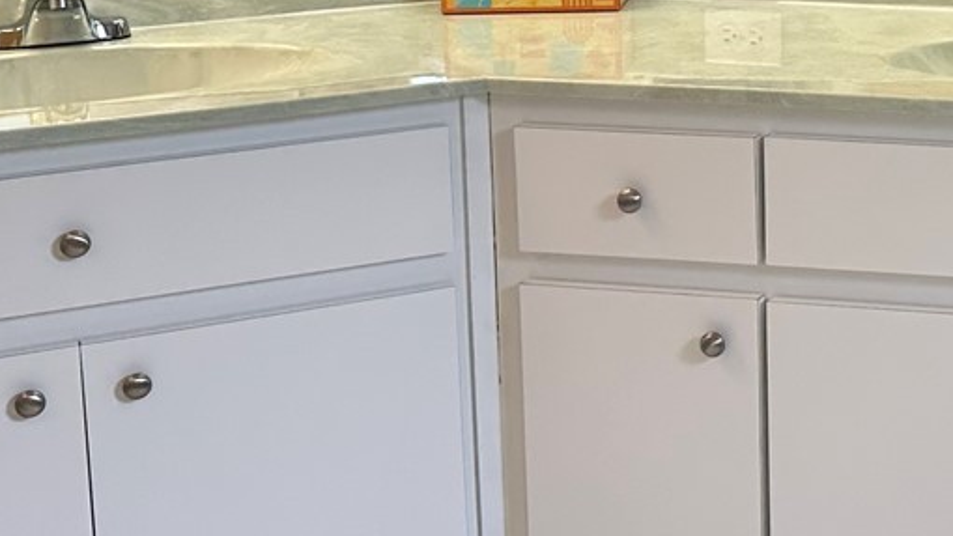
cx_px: 1196
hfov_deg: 23.3
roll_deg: +0.3
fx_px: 2072
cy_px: -106
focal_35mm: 82
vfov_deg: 14.3
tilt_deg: -8.1
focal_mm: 6.86
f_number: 1.78
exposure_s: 1/120
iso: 100
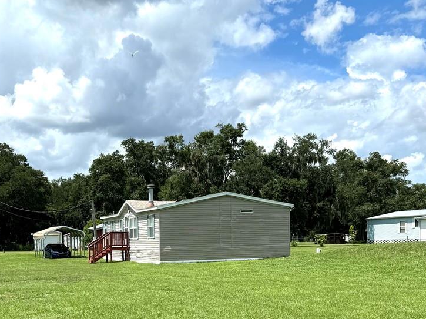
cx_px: 123
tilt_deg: -3.2
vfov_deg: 26.8
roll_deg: +0.7
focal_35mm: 53
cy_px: 268
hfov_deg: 35.6
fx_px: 652
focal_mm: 6.76
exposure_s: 1/7937
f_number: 1.78
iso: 80
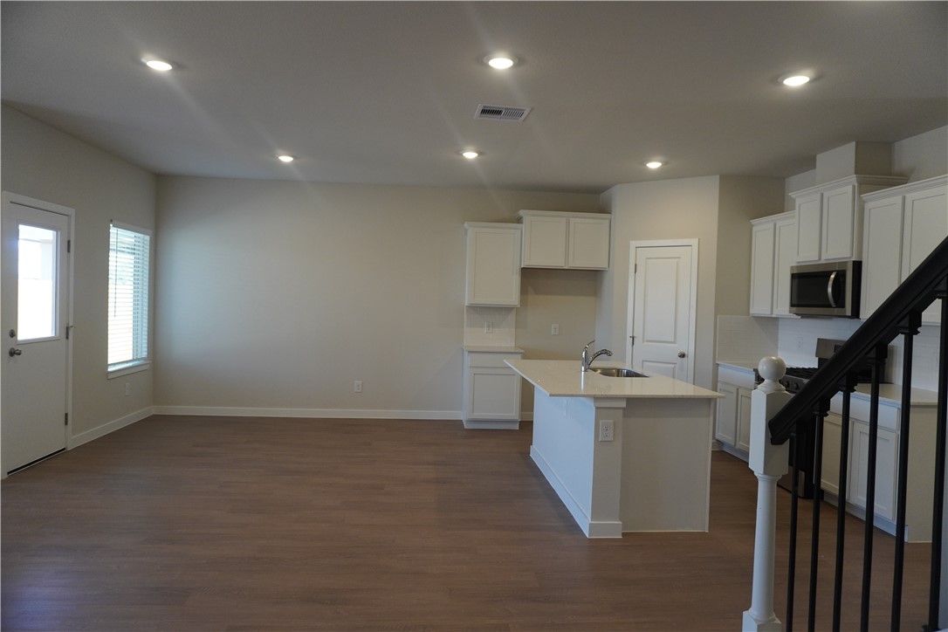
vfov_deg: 53.1
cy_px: 316
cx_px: 474
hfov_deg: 73.7
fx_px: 632
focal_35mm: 24
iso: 800
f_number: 4
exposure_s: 1/160
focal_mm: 16
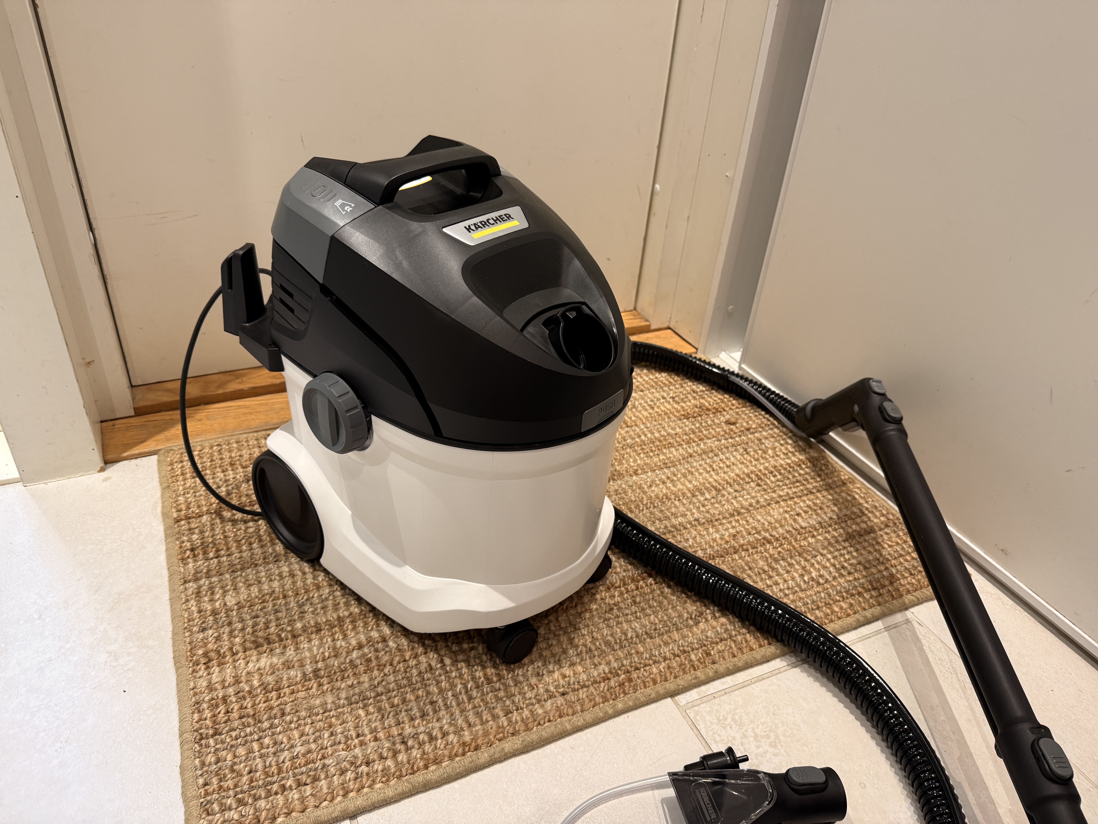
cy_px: 412
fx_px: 761
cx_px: 549
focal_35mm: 24
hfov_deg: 71.6
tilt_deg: -32.7
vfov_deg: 56.8
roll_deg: -5.8
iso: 125
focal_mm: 6.76
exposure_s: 1/50
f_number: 1.78
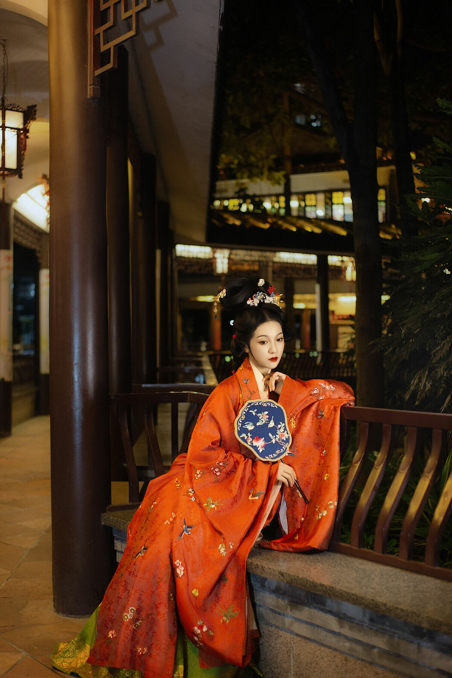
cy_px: 339
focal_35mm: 49
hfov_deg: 27.5
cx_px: 226
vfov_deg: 40.3
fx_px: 923
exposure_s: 1/80
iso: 800
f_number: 2.5
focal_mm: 50
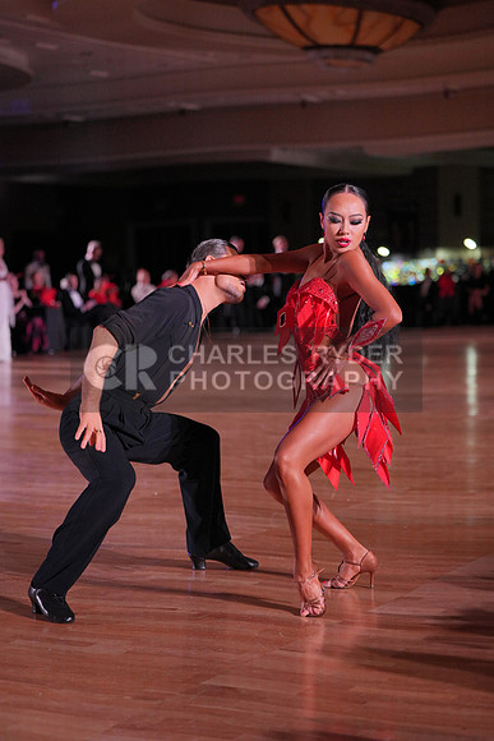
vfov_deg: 25.7
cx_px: 247
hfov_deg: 17.3
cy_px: 370
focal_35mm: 79
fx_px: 1625
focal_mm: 79
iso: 1600
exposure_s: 1/800
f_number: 2.8
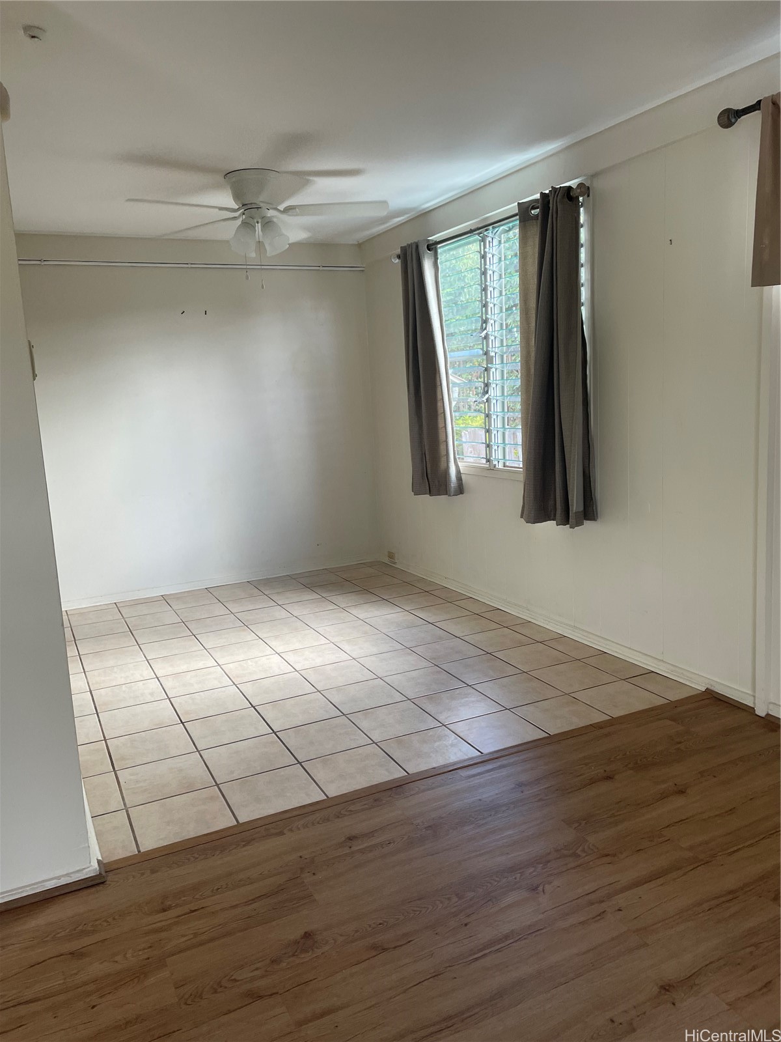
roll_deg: +3.9
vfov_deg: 67.3
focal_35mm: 26
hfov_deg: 53.1
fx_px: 782
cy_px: 521
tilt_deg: -8.1
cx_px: 390
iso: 100
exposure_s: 1/120
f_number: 1.6
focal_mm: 4.2
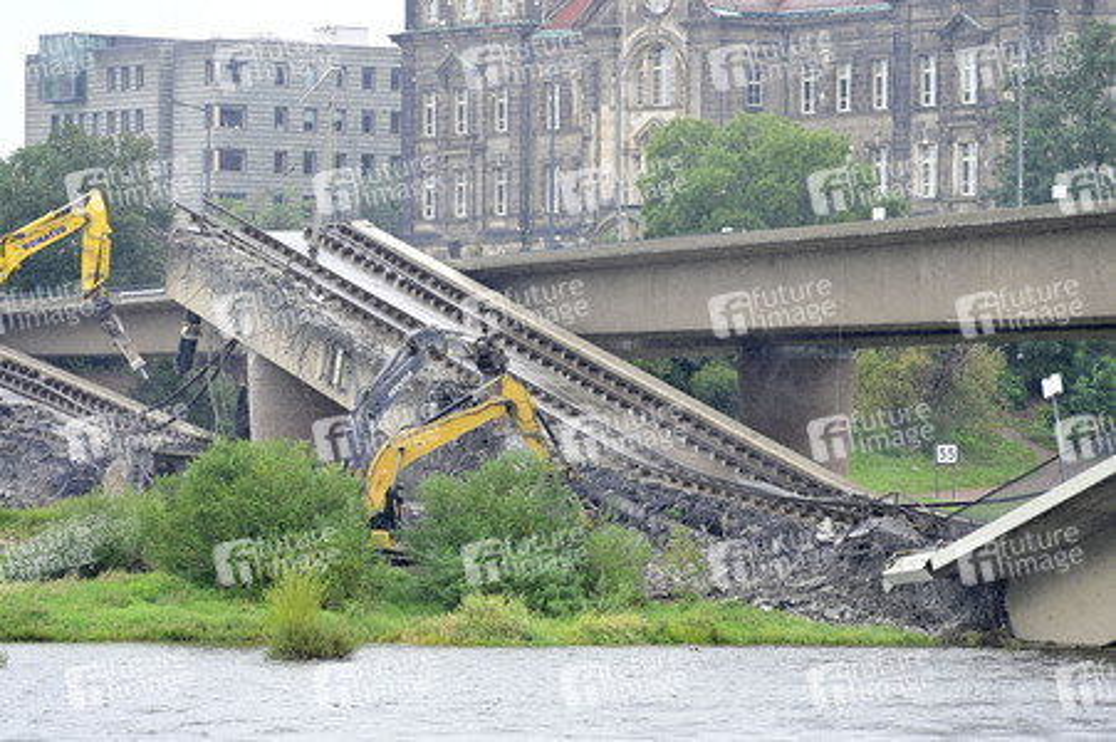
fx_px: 6195
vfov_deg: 6.9
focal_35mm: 200
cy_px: 371
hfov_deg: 10.3
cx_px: 558
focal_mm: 200
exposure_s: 1/200
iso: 720
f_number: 6.3
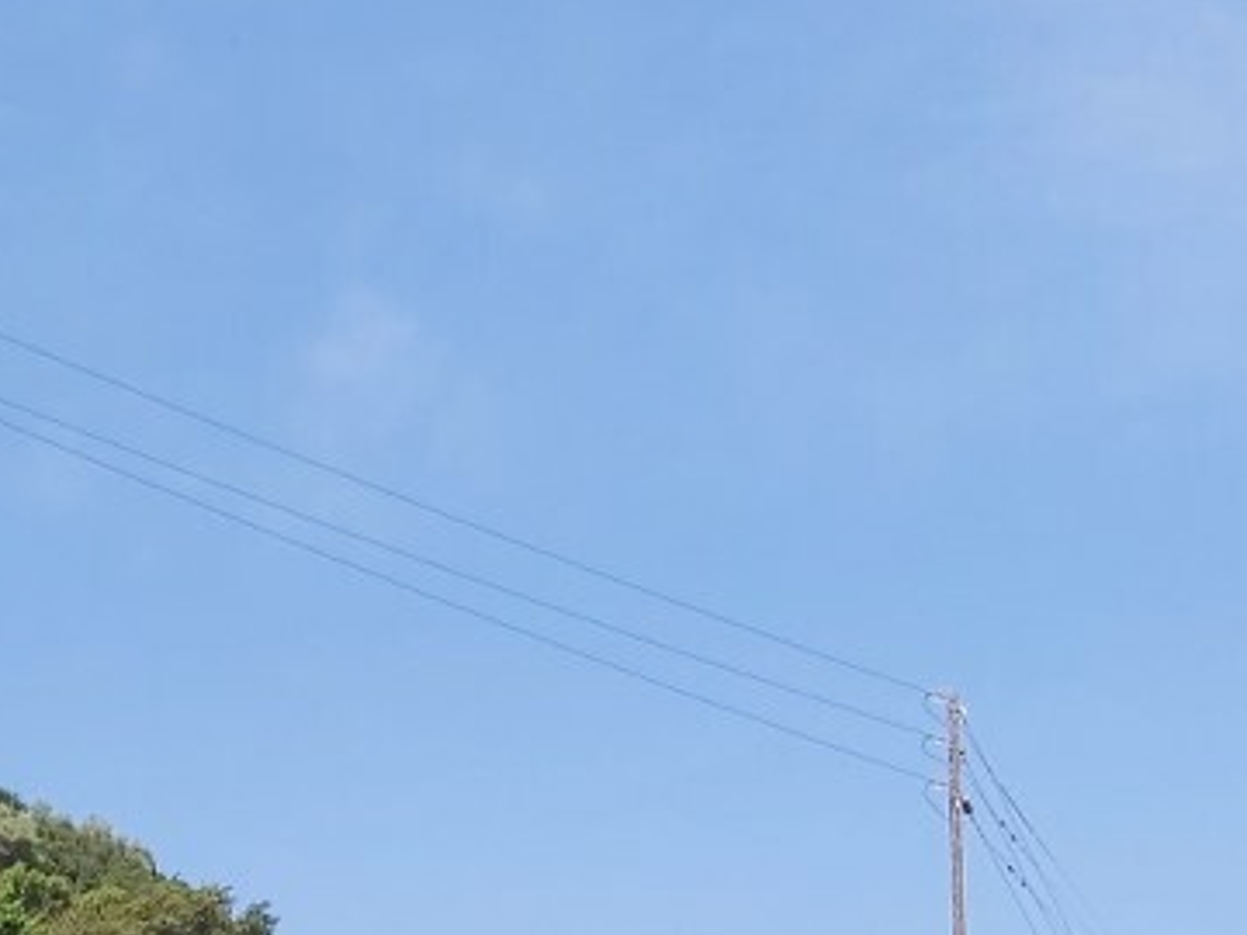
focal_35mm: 74
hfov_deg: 23.7
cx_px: -301
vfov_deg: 18.8
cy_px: 1143
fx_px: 2666
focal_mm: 3.92
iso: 64
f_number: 1.7
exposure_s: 1/1803
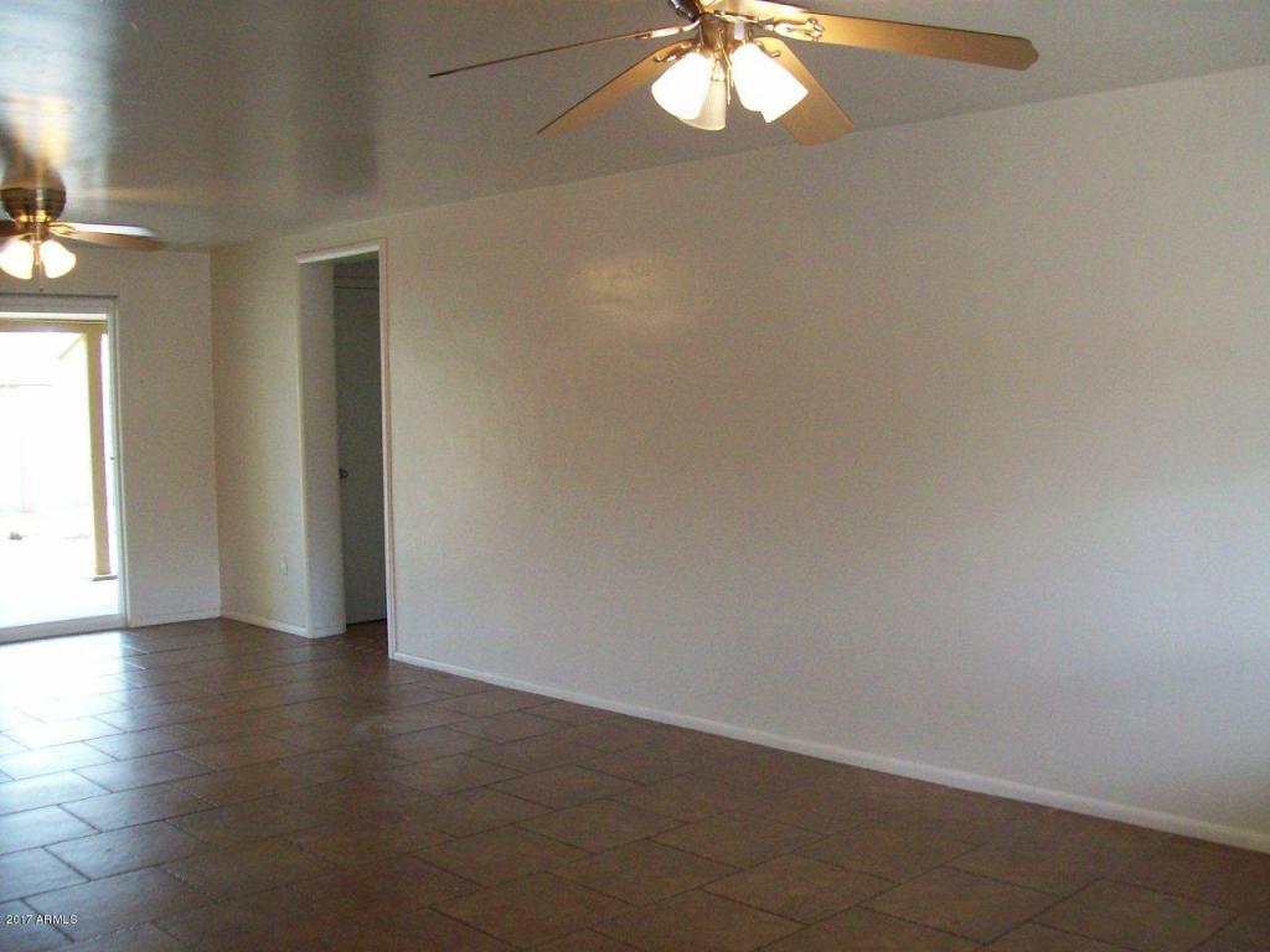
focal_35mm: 36
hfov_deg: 51.4
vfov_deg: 39.7
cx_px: 635
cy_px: 476
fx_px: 1321
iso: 205
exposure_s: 1/64
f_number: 2.7
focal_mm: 6
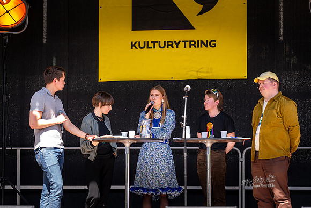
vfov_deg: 9.2
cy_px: 104
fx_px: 1296
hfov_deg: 13.7
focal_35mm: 150
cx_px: 156
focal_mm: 150
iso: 64
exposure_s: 1/320
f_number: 2.8
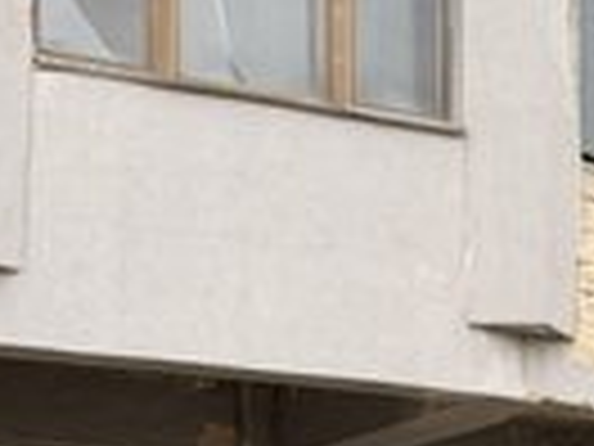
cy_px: 451
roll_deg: +0.1
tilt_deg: +9.4
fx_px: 2505
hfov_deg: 13.2
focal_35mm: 146
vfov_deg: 10.1
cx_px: 702
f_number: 1.78
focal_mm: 6.76
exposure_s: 1/290
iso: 80
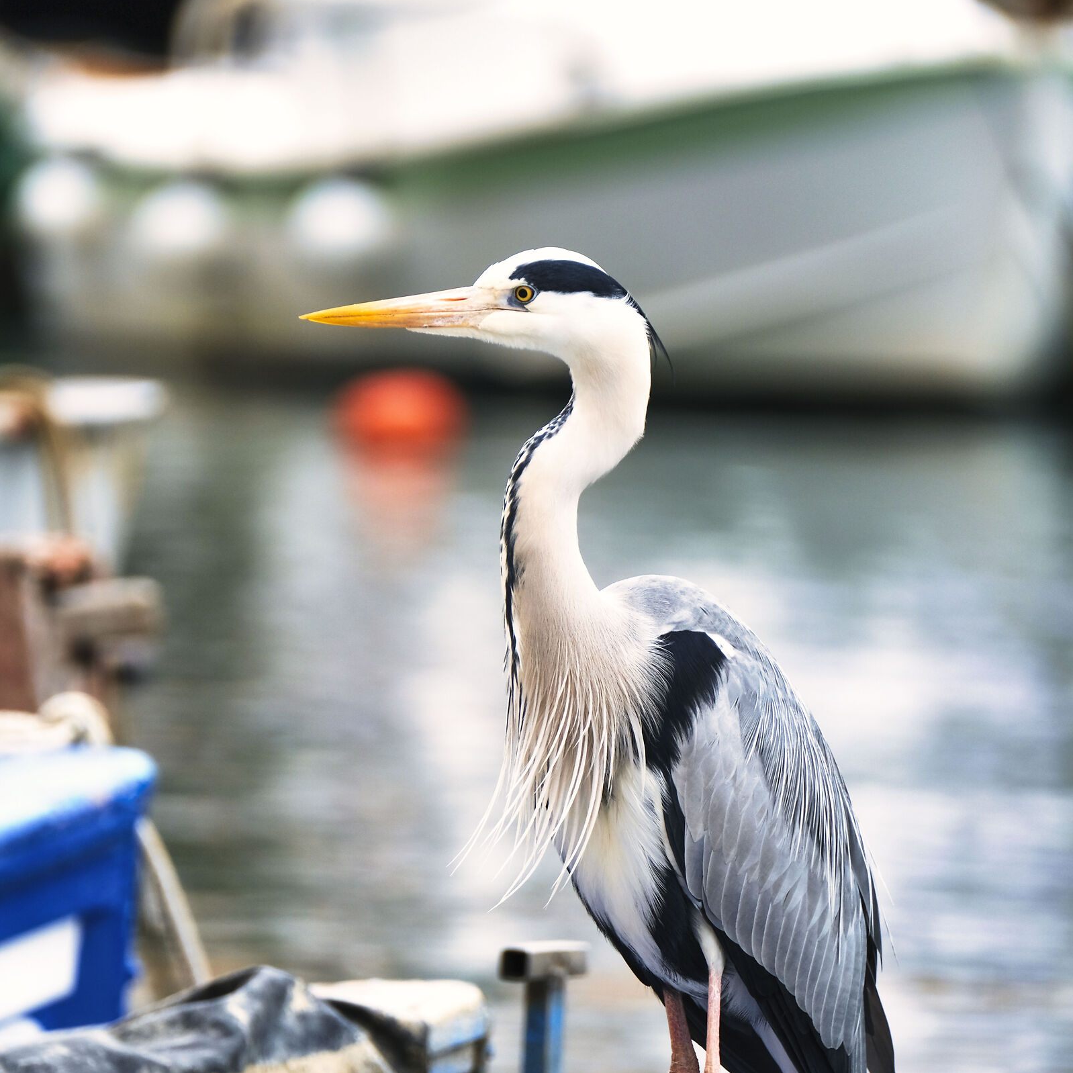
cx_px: 536
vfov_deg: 2.3
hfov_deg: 2.3
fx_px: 26863
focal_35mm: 766
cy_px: 705
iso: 250
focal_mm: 400
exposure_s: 1/500
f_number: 5.6
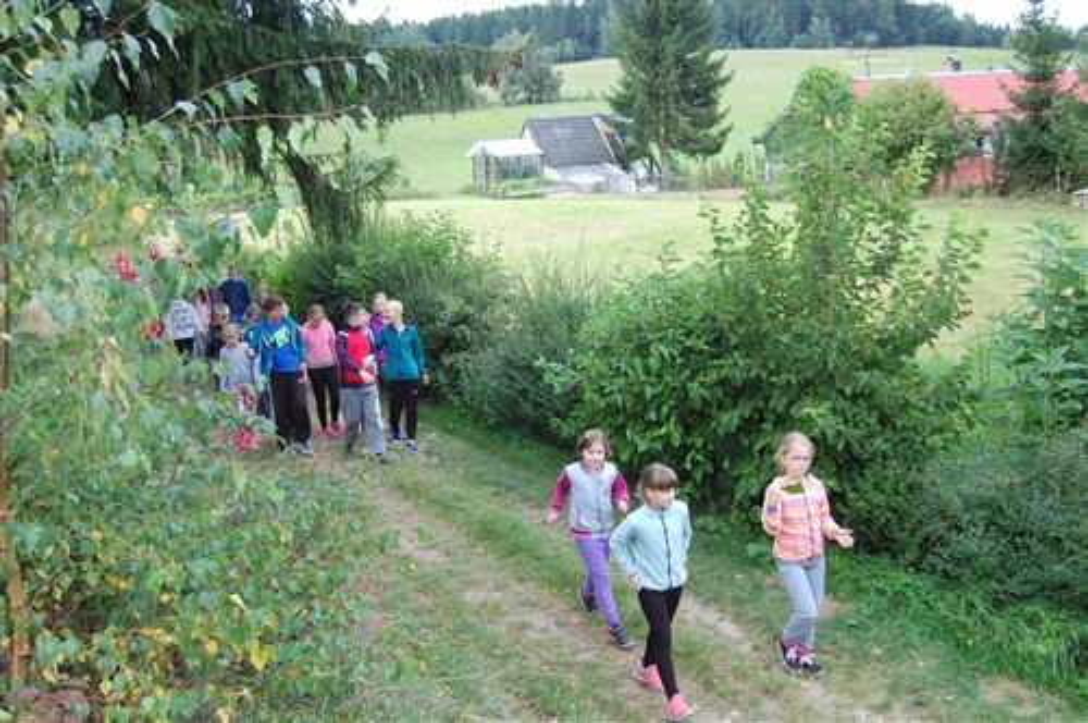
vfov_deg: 34.1
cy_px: 362
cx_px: 544
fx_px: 1177
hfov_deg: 49.6
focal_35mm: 39
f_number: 5.6
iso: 400
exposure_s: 1/100
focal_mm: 26
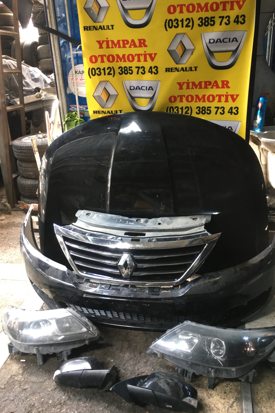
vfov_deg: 60.3
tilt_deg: -22.1
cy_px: 205
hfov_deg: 42.3
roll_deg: +2.0
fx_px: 355
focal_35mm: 31
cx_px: 145
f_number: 2.2
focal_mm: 4.15
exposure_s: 1/33
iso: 200
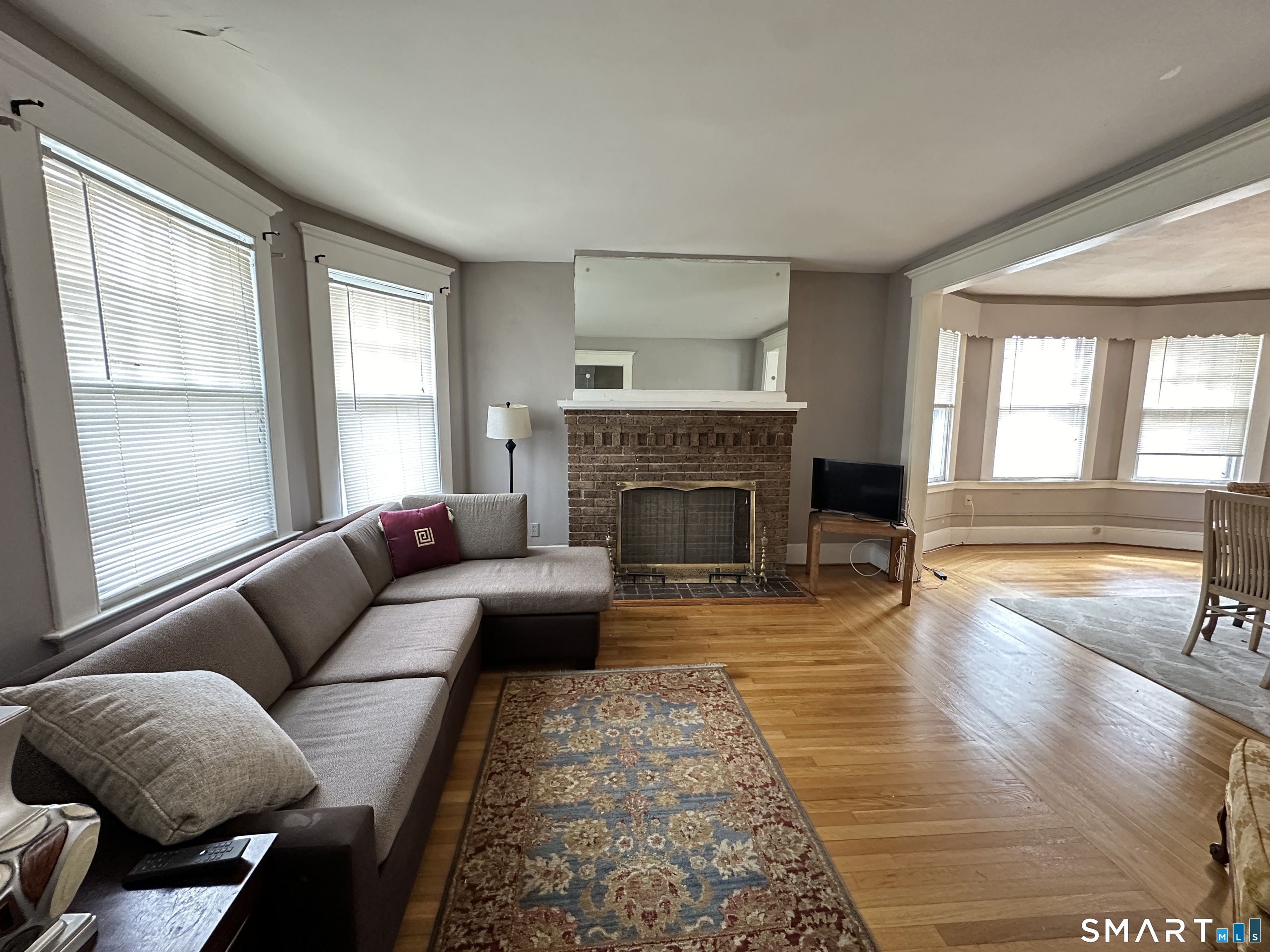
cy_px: 476
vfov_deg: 85.7
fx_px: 514
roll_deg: -0.6
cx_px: 635
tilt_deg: -7.6
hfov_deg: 102.1
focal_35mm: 14
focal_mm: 2.22
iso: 500
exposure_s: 1/60
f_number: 2.2
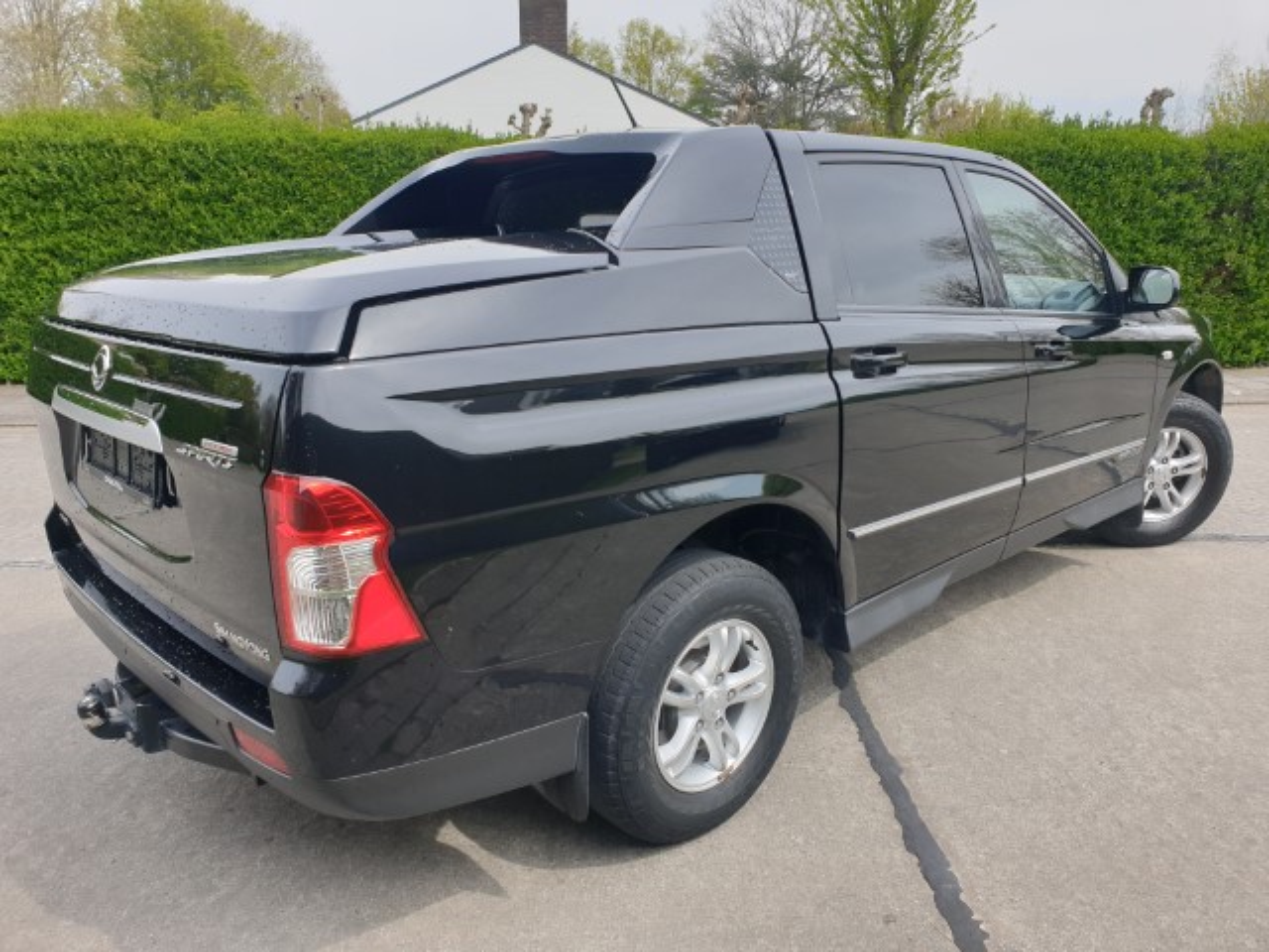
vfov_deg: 53.1
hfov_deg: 67.3
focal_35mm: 26
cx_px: 634
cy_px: 476
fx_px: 953
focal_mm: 4.3
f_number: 2.4
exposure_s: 1/684
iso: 50
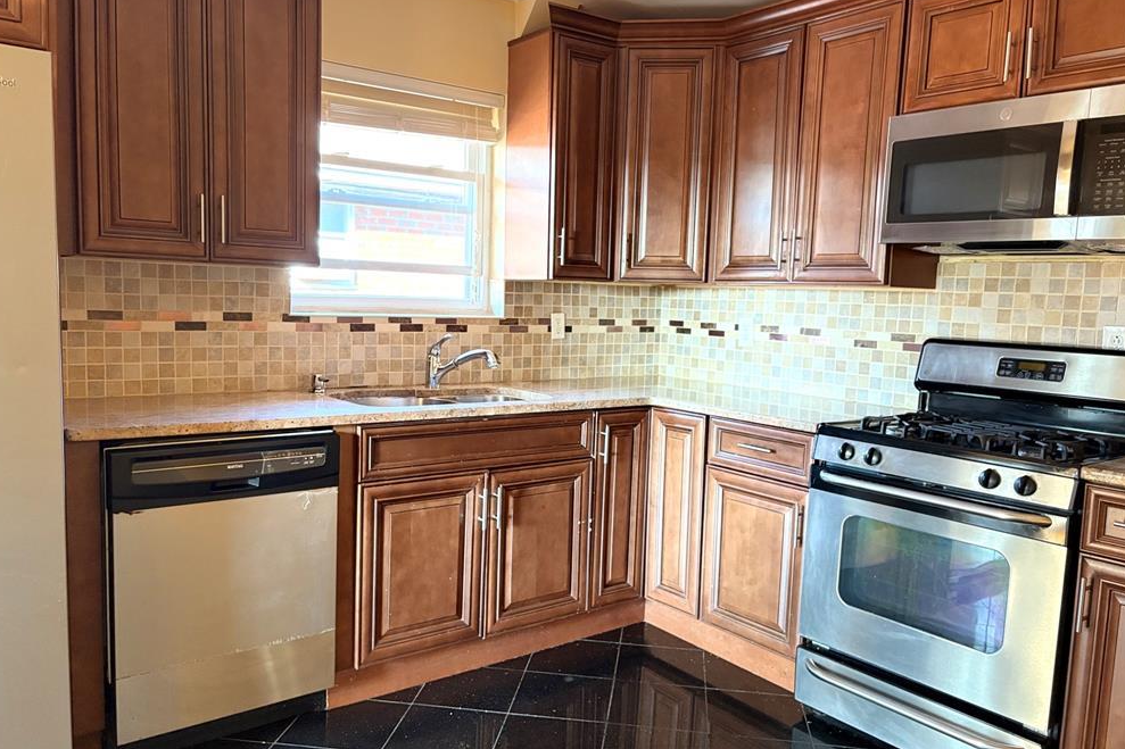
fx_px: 875
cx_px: 568
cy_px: 386
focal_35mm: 28
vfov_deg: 46.4
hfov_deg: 65.5
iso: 500
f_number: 1.6
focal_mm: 5.96
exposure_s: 1/40
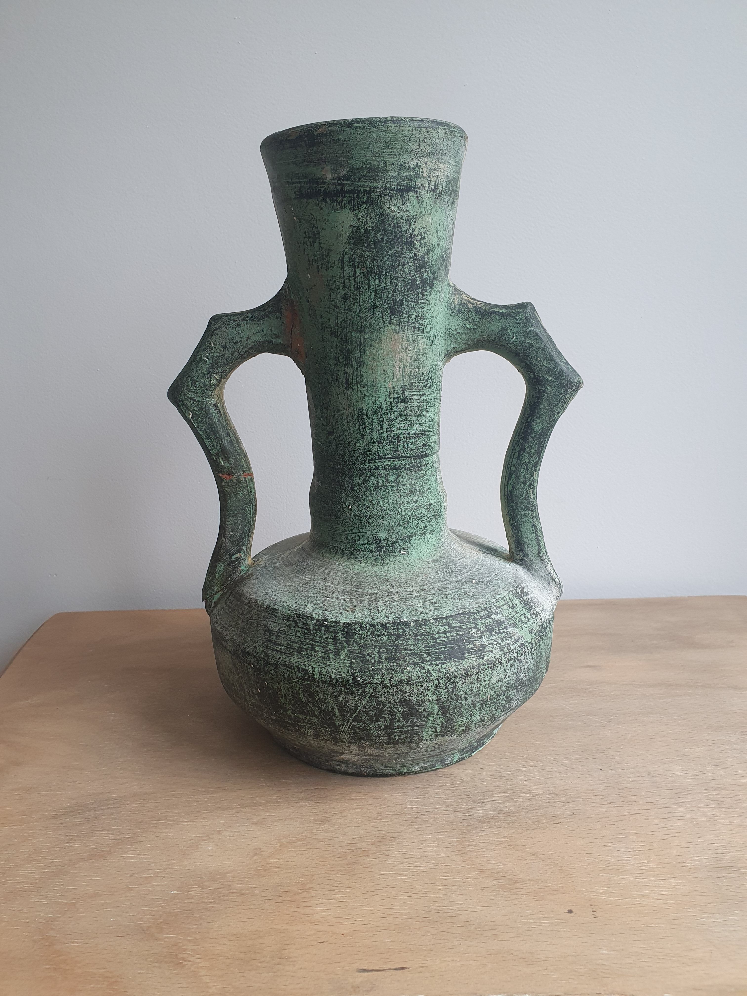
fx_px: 748
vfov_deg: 67.3
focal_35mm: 26
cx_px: 374
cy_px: 498
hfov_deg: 53.1
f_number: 2.4
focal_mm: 4.32
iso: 160
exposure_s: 1/100
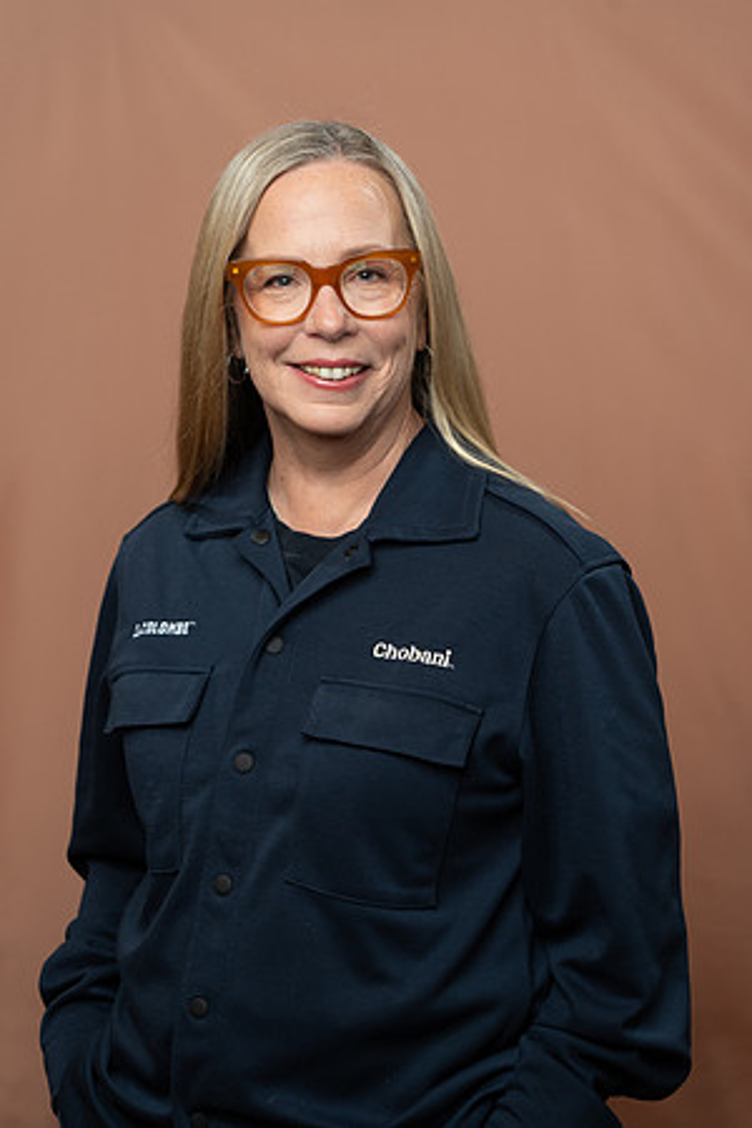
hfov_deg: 13.4
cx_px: 376
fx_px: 3196
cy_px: 564
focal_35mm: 102
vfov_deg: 20.0
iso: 320
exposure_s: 1/160
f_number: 4
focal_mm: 102
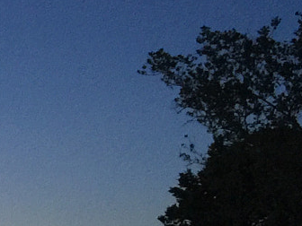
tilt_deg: +9.8
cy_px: 119
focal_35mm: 138
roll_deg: -0.3
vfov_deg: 10.7
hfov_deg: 12.1
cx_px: -373
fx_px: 1204
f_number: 2.2
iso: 80
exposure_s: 1/15
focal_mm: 4.15
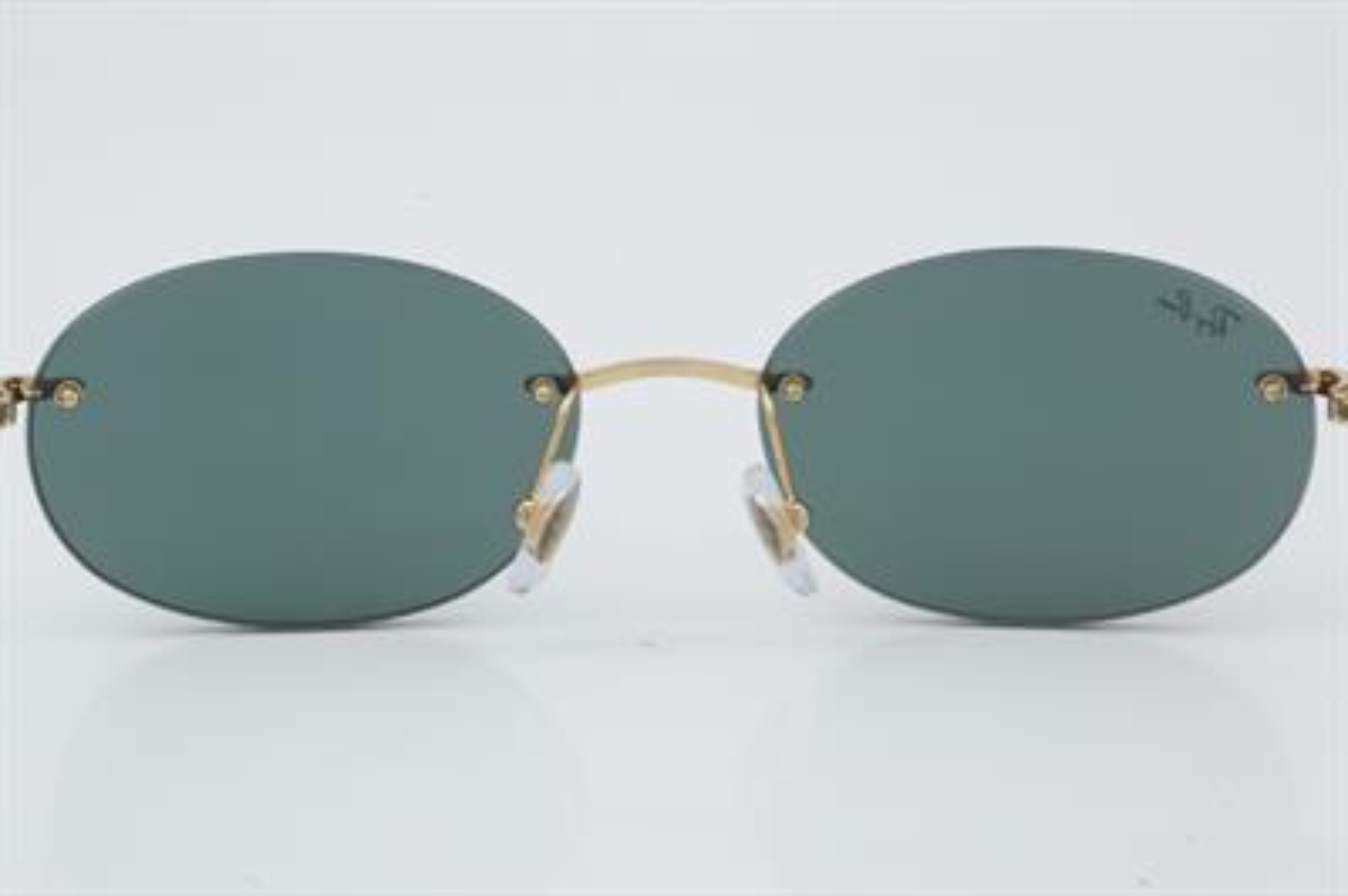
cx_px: 674
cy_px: 448
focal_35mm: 82
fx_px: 3087
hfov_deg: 24.6
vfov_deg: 16.5
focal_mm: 55
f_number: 32
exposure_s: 1/3
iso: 100
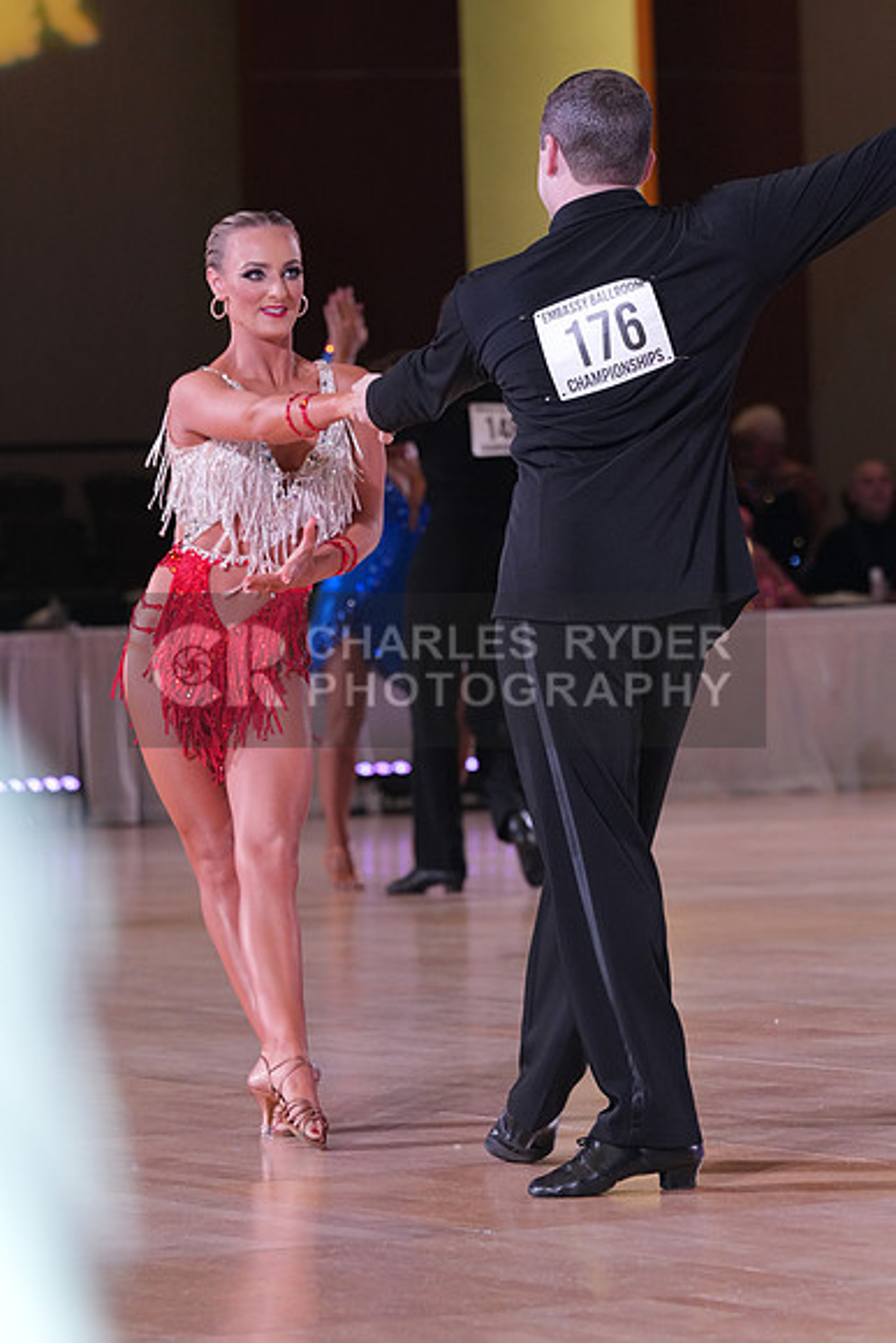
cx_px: 448
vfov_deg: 11.1
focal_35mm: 185
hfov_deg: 7.4
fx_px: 6902
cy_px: 672
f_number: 5.6
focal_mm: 185
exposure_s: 1/200
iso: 2500
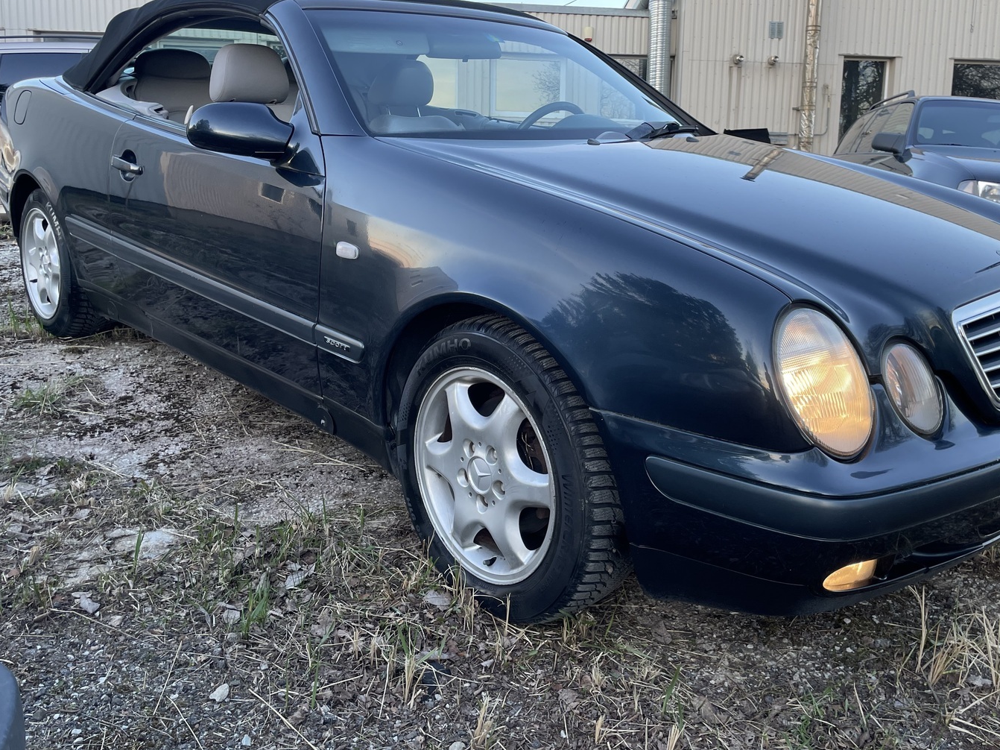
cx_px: 568
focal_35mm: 31
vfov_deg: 45.3
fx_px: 895
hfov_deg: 58.1
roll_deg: -1.9
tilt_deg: -7.5
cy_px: 316
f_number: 1.6
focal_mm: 4.2
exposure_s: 1/121
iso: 50
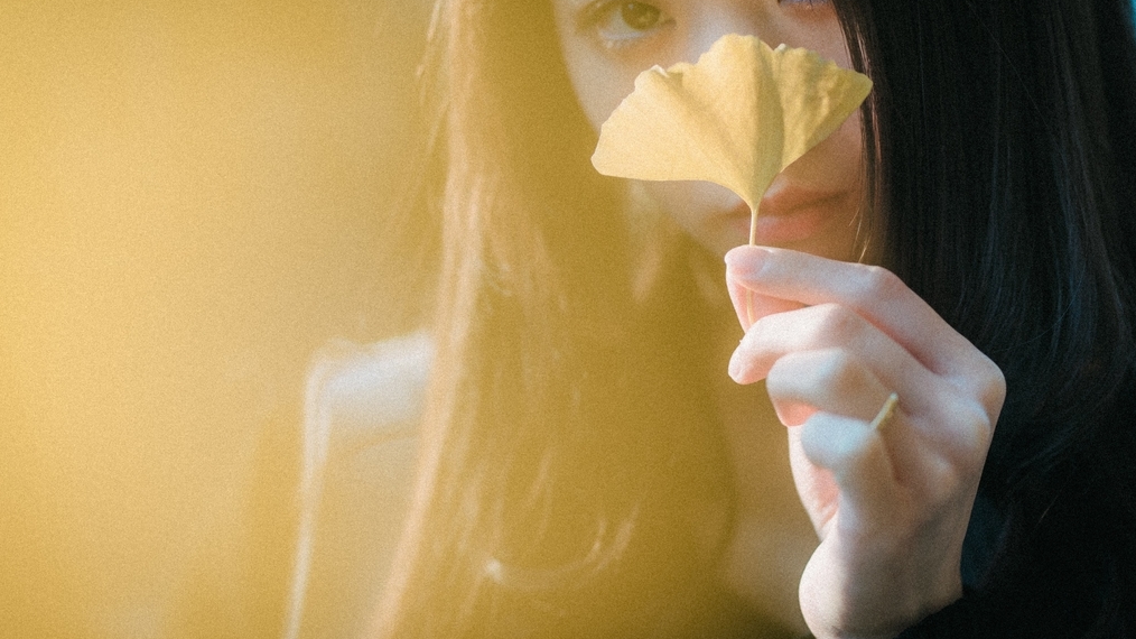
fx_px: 2711
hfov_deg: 23.7
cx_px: 564
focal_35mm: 90
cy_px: 277
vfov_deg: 13.4
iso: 100
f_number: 1.8
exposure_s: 1/500
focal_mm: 85
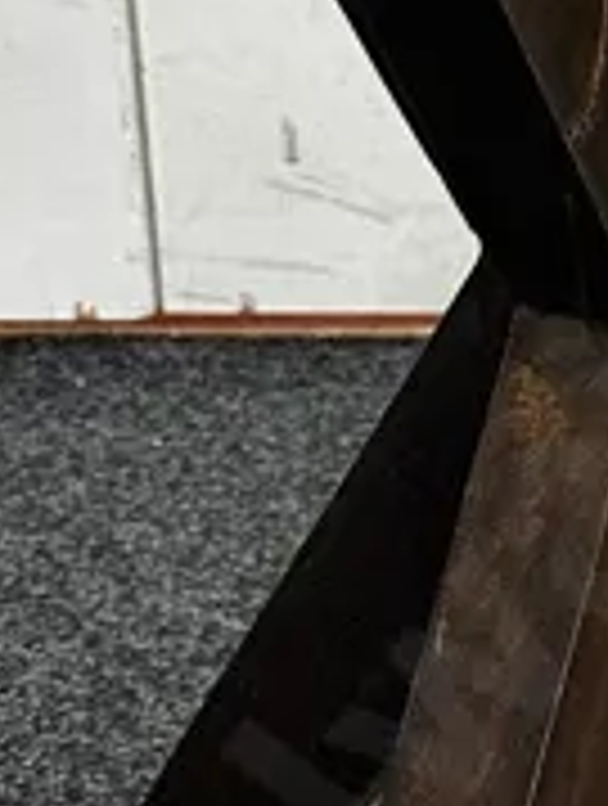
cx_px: 815
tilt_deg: -19.2
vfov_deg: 14.3
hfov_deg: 10.6
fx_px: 3197
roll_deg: +1.0
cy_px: 212
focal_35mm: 137
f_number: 1.78
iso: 160
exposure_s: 1/50
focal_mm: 6.86
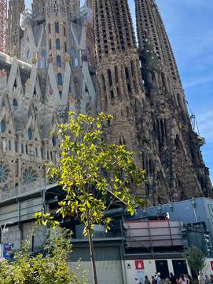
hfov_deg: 30.8
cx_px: 45
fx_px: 378
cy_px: 89
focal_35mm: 46
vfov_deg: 40.6
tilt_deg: +26.3
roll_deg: +1.8
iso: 50
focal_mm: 5.7
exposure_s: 1/4274
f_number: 1.5
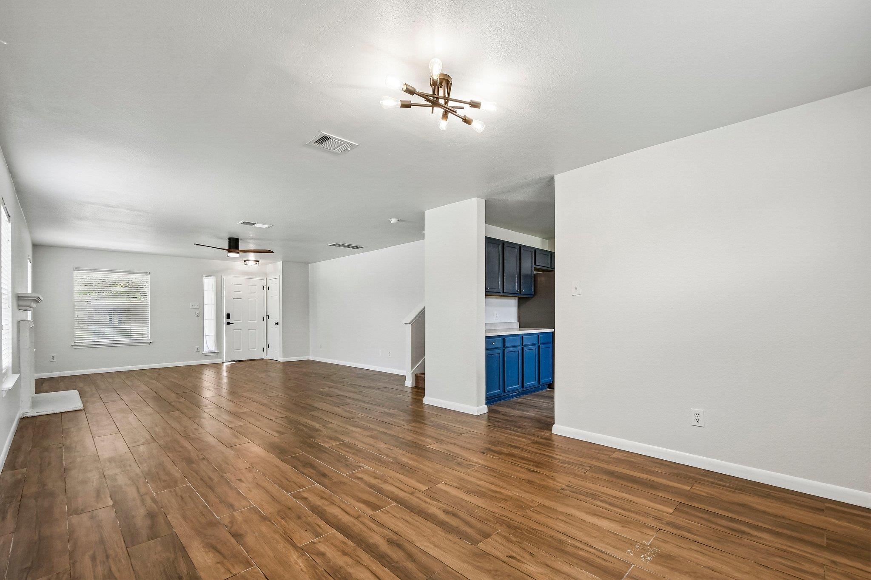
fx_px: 363
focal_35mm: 15
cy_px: 290
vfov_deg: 77.3
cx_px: 436
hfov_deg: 100.4
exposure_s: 1/40
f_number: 8
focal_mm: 10
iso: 400
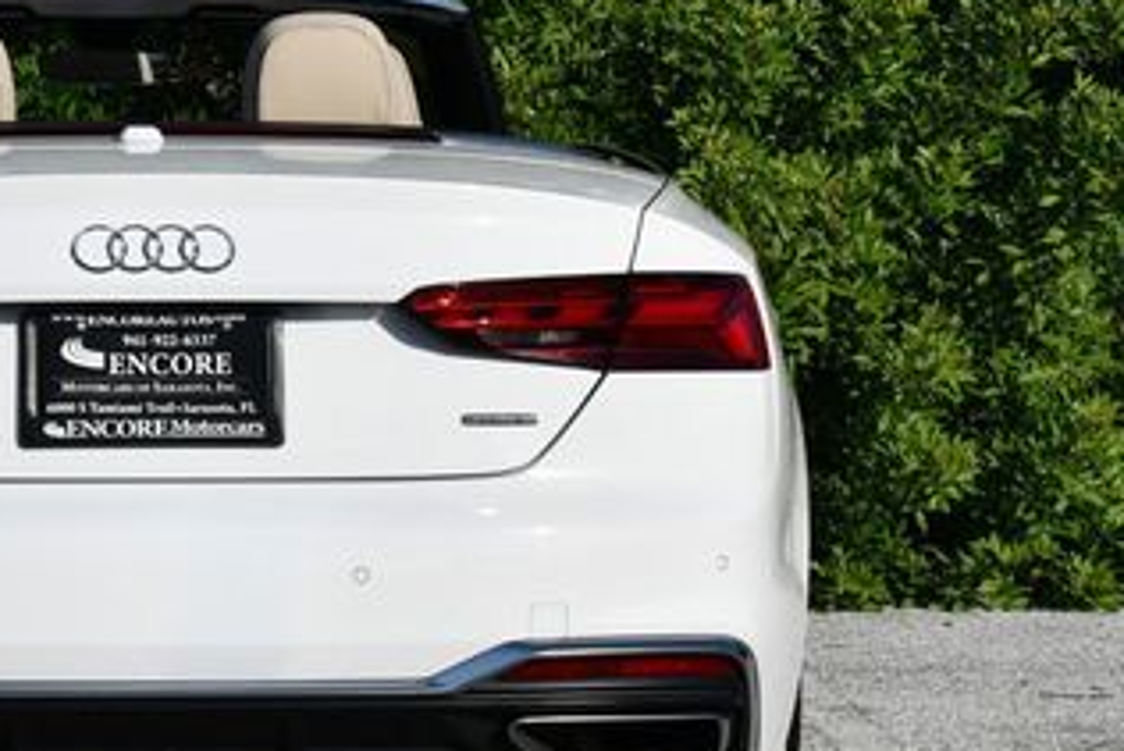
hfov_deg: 13.2
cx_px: 132
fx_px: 4810
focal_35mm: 154
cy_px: 370
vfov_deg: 8.9
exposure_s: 1/320
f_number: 9
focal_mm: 38
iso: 100
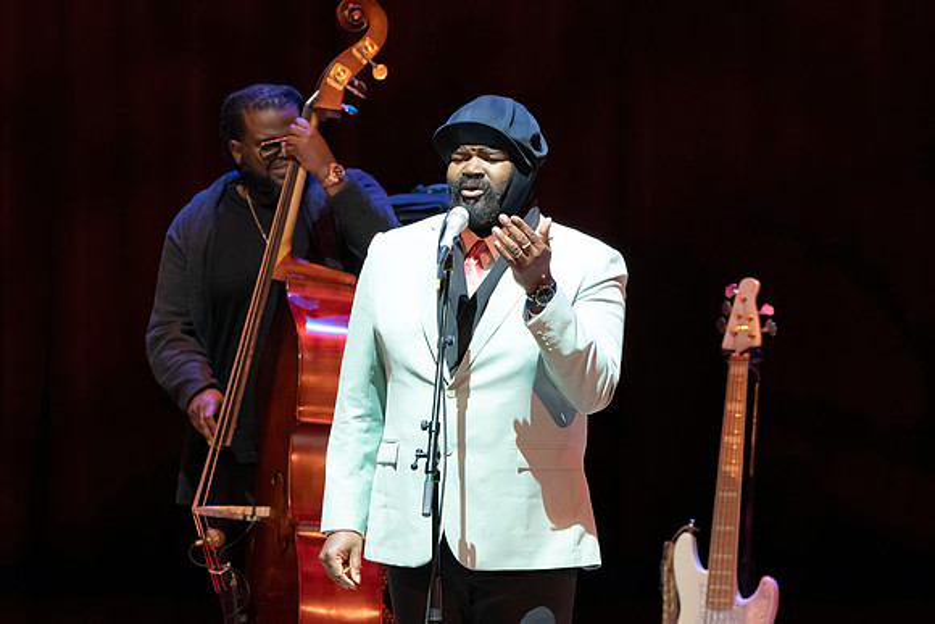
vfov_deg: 2.5
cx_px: 468
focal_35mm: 548
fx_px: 14236
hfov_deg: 3.8
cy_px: 564
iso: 6400
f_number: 7.1
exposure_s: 1/250
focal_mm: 303
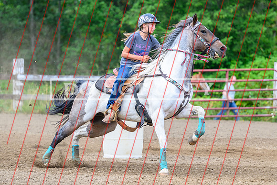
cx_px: 130
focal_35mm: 190
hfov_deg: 10.8
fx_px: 1461
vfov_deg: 7.2
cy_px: 90
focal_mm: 125
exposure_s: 1/1600
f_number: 2.8
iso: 1100
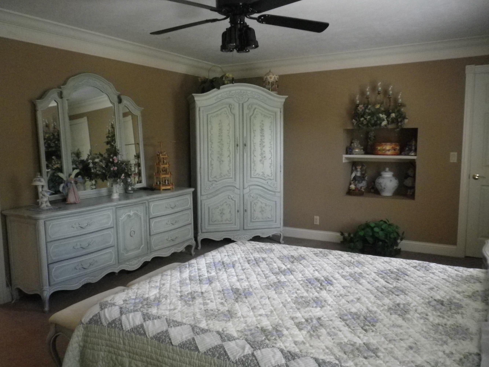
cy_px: 184
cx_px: 244
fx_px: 396
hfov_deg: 63.4
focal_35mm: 28
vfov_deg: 49.7
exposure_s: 1/80
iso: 800
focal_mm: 5.05
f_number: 3.5
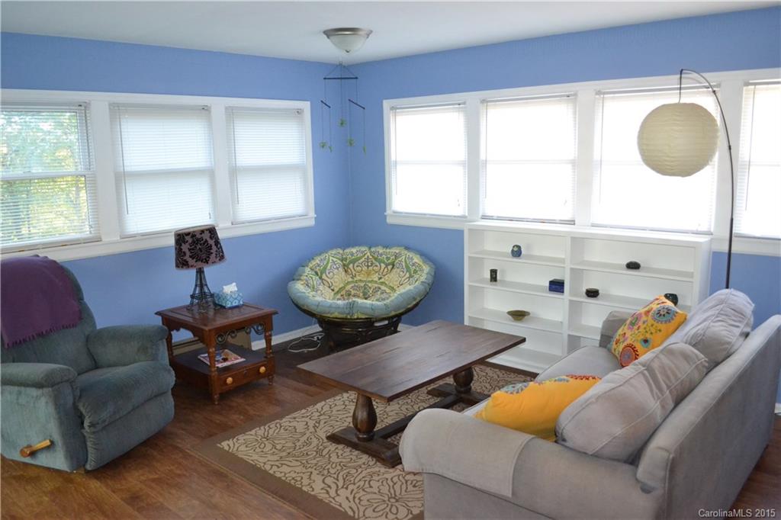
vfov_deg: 47.9
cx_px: 390
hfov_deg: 67.4
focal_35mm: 27
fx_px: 586
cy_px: 260
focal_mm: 18
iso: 2800
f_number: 3.5
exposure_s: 1/60
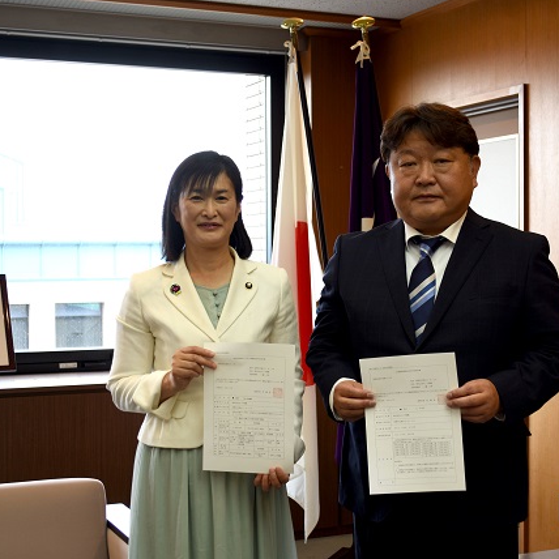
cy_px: 281
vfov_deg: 27.7
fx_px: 1133
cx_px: 349
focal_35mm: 62
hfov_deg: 27.6
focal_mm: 32
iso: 200
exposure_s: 1/40
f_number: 4.8
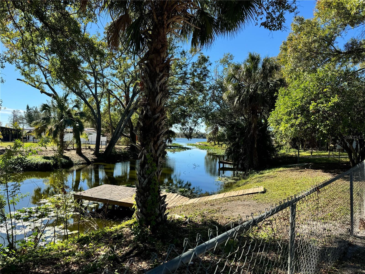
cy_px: 137
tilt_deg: -1.5
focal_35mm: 24
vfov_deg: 56.8
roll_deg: -1.5
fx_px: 253
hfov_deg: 71.6
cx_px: 182
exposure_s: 1/2008
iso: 80
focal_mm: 6.76
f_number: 1.78
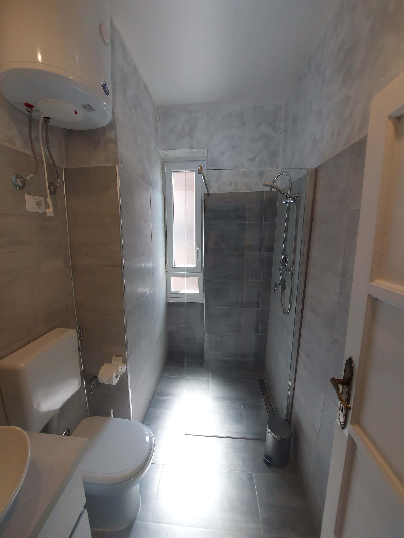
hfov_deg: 89.9
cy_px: 269
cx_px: 202
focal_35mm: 13
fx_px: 202
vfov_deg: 106.2
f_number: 2.2
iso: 64
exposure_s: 1/100
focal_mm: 1.74
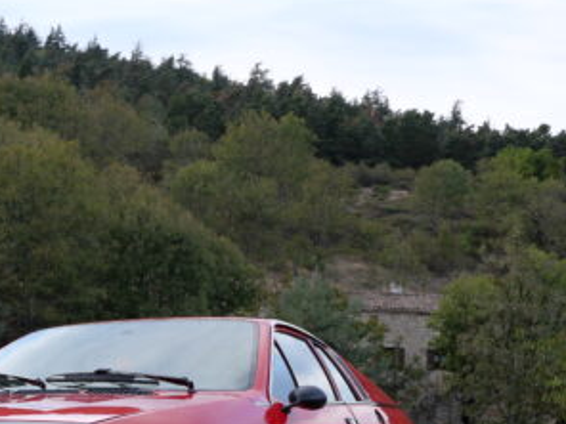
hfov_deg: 28.0
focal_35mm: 69
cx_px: 193
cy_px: 403
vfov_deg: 20.7
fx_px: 1128
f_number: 5
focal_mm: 17
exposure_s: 1/160
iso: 200
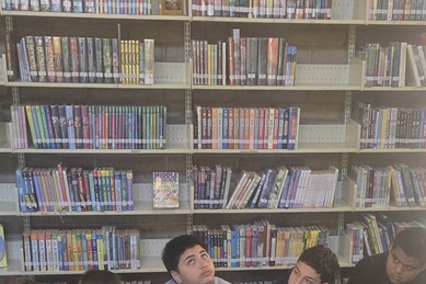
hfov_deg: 31.8
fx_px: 745
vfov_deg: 20.8
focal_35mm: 63
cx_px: 263
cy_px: 289
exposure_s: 1/120
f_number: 1.8
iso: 320
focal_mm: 5.4
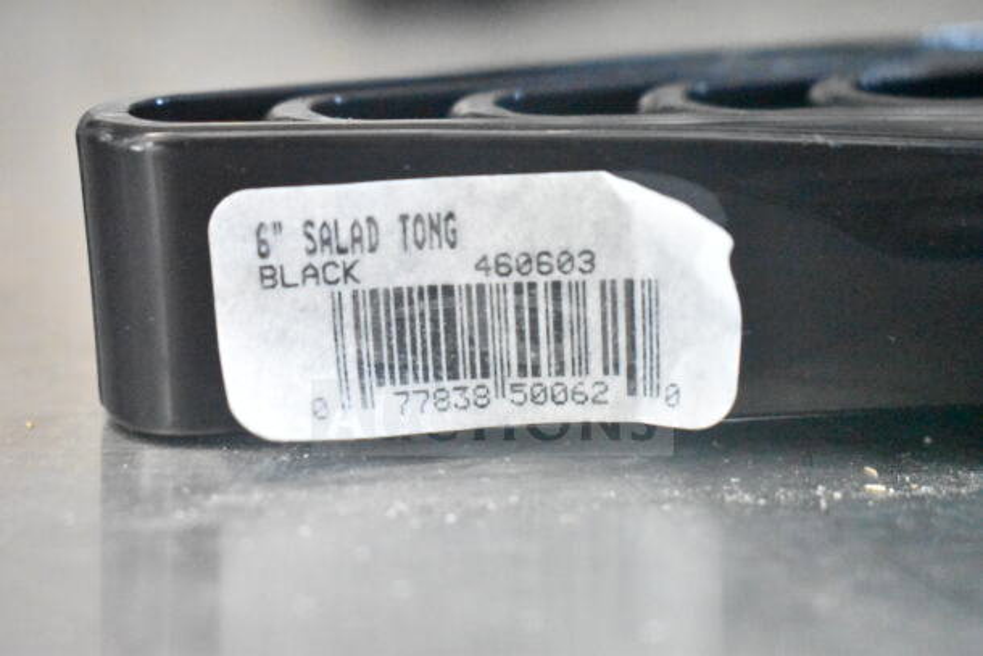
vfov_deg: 21.6
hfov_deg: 31.9
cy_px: 328
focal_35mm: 63
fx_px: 1721
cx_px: 492
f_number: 5
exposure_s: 1/40
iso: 25600
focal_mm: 42
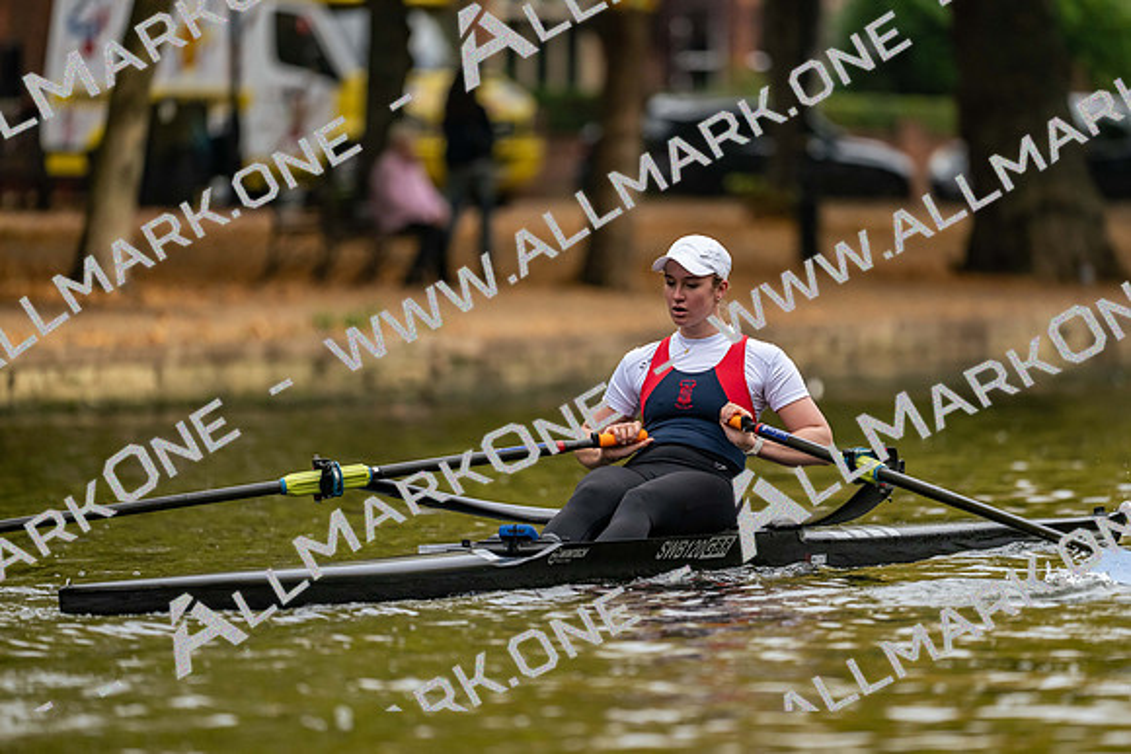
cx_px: 566
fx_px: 12569
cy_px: 377
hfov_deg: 5.2
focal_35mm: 400
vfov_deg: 3.4
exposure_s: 1/2500
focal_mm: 400
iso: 1600
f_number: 4.5
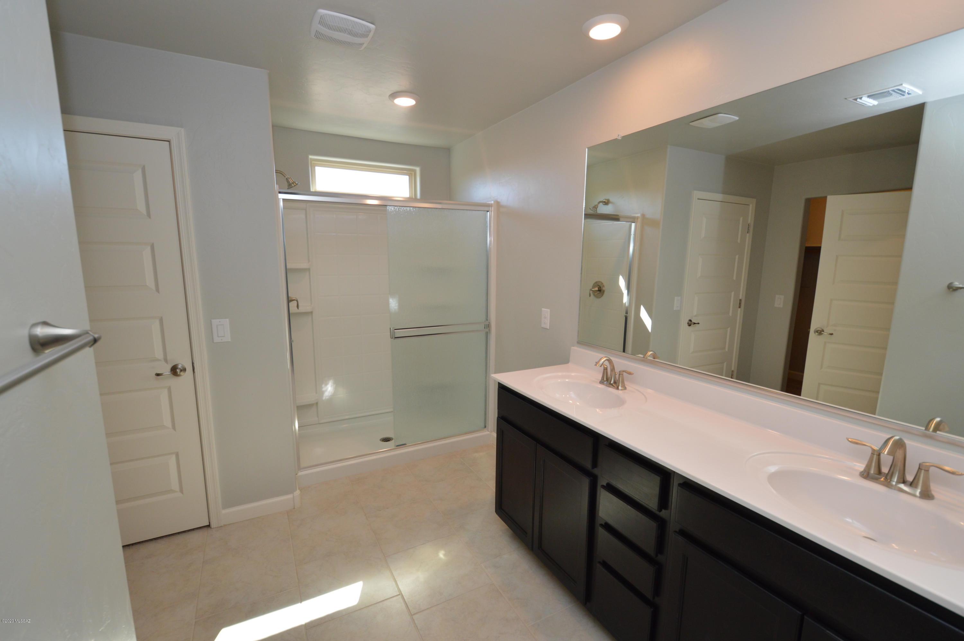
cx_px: 482
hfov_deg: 100.4
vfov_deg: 77.2
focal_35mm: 15
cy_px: 320
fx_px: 401
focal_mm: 10
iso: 400
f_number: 5.6
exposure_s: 1/100
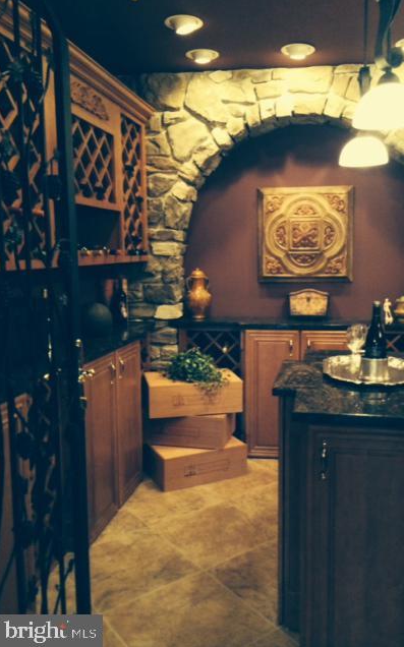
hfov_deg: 39.2
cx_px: 241
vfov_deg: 59.7
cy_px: 324
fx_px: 564
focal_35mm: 32
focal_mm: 4.12
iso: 320
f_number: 2.2
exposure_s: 1/20
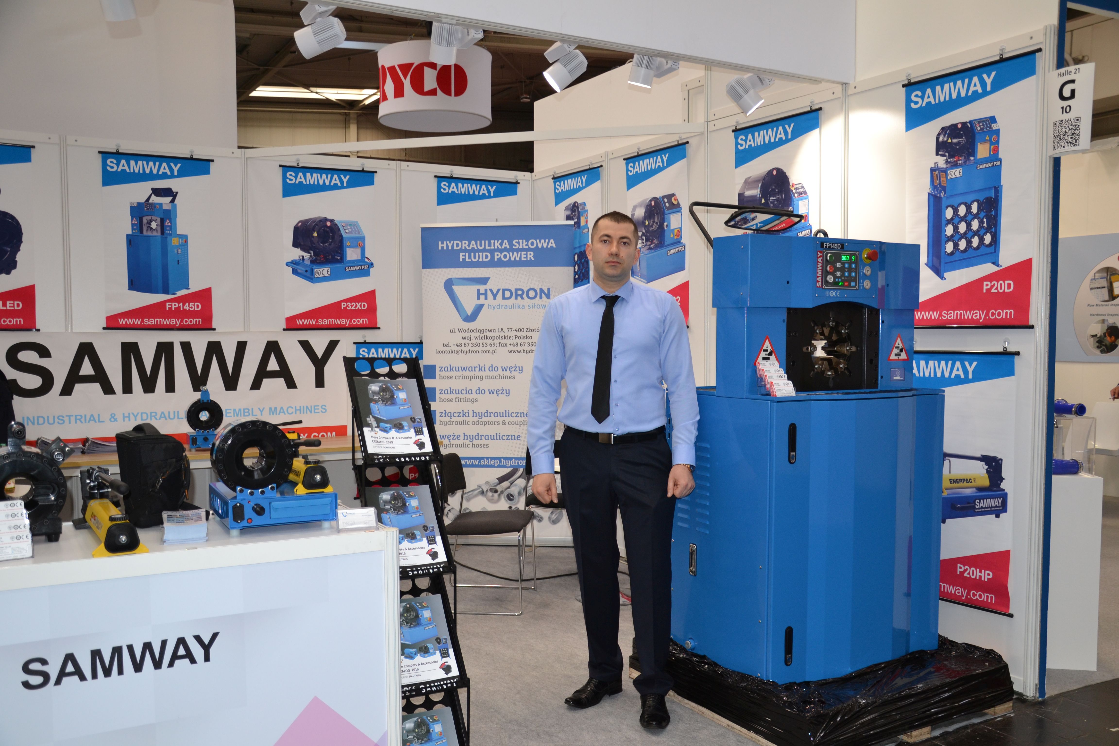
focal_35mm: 32
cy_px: 373
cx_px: 560
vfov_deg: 41.7
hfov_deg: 59.5
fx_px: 979
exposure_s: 1/160
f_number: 3.8
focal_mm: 21
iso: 400
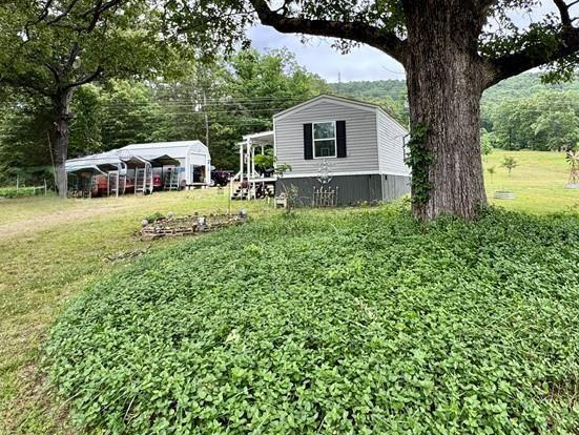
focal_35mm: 26
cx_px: 336
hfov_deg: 66.8
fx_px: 435
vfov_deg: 52.2
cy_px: 147
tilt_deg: +5.1
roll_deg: +1.3
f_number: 2.2
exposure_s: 1/172
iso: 40
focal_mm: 2.22
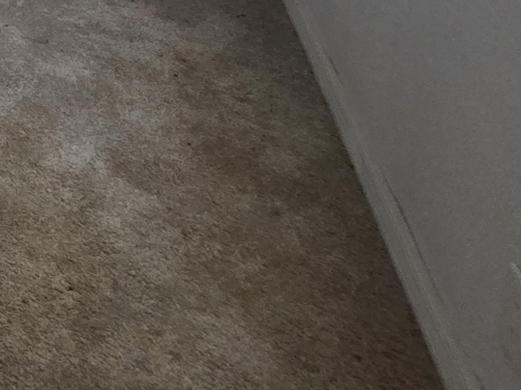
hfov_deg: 21.7
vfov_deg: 18.8
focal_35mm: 56
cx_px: -420
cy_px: -345
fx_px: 843
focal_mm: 2.2
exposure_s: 1/60
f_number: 1.9
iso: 400
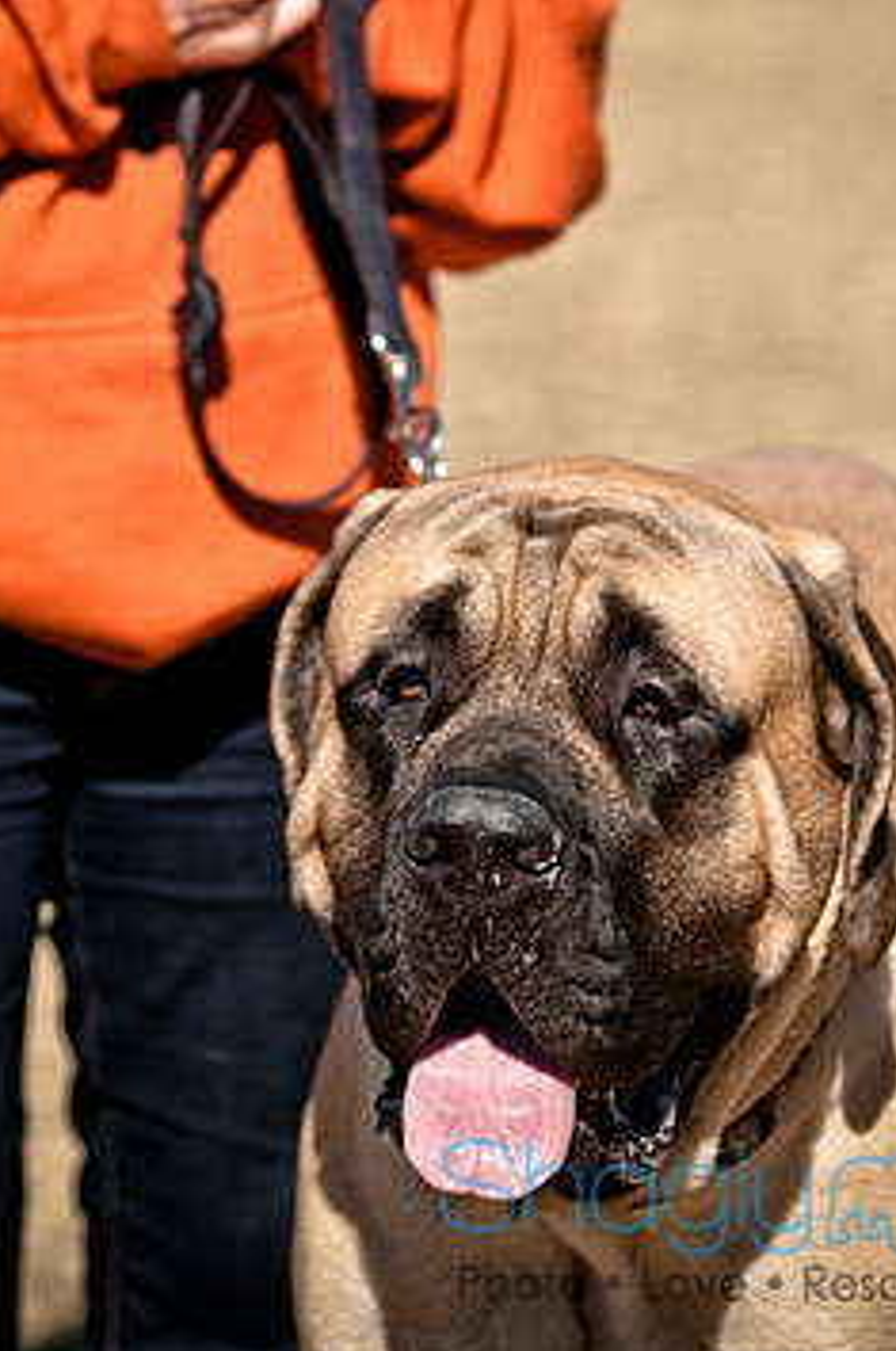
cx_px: 471
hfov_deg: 5.5
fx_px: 9285
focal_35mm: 248
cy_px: 519
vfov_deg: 8.3
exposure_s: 1/1250
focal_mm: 130
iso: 200
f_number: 5
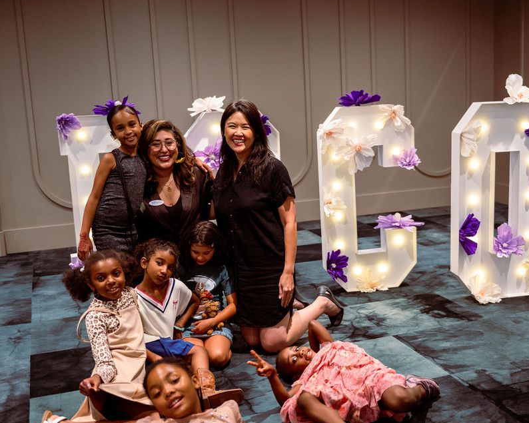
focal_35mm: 46
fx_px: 720
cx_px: 319
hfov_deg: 40.2
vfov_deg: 32.7
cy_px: 222
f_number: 2.8
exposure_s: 1/100
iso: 1600
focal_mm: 38
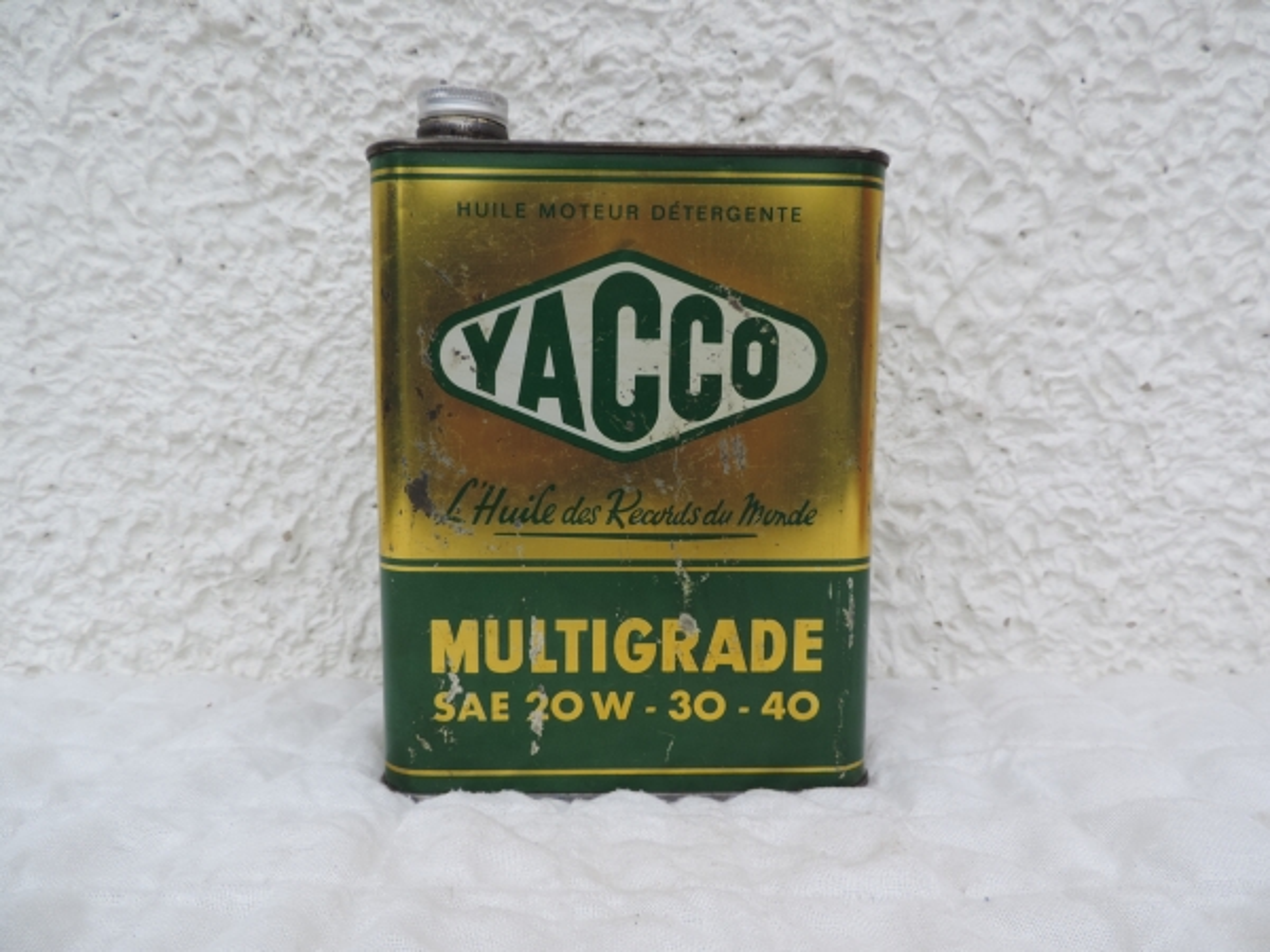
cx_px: 635
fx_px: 881
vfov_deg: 56.8
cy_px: 476
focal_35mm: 24
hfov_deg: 71.6
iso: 80
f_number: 3
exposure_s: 1/200
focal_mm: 4.3
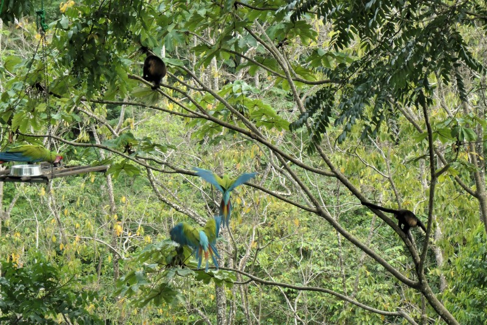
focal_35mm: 176
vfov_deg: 7.8
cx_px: 244
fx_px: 2380
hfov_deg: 11.7
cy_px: 162
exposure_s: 1/125
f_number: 6
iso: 640
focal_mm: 64.5
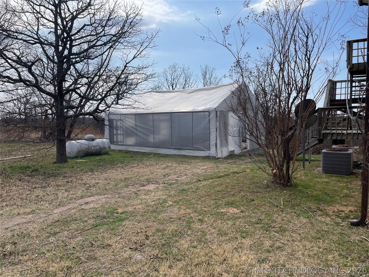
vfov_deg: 53.1
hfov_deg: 67.3
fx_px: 277
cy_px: 138
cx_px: 184
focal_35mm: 26
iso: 32
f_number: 1.6
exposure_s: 1/5291
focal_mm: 4.2
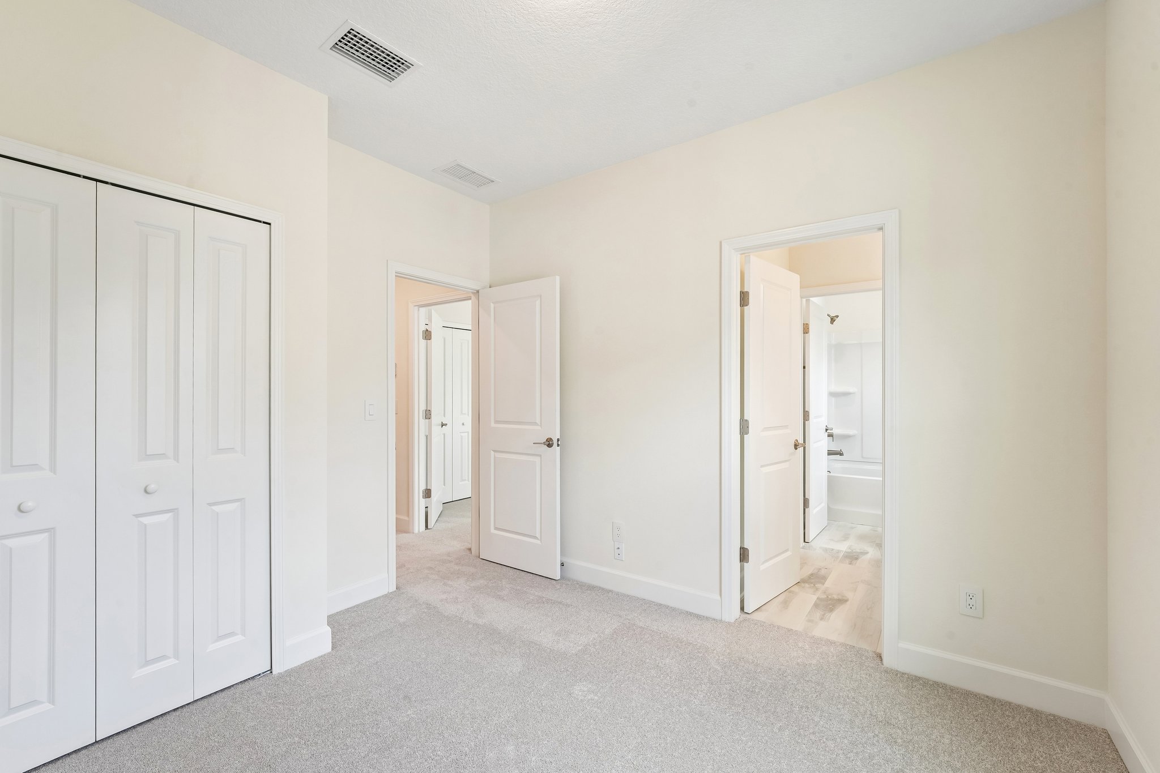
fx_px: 451
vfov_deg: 81.2
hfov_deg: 104.3
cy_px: 386
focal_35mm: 14
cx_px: 580
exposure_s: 1/25
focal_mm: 14
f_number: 11
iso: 400
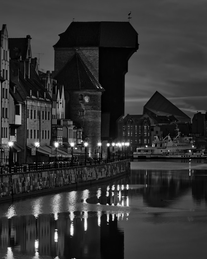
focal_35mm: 180
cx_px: 37
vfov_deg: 10.7
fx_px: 1379
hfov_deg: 8.6
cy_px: 153
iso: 400
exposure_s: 1/5
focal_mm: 98
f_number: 8
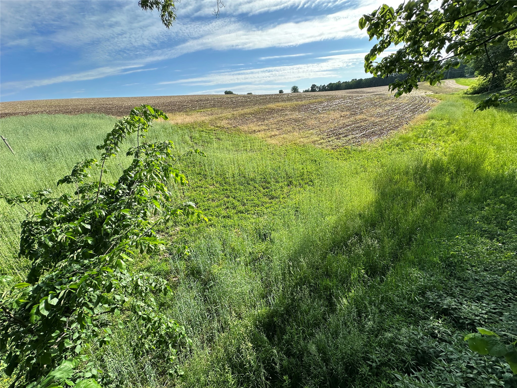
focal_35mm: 14
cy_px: 194
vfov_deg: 85.7
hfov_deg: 102.1
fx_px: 209
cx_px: 258
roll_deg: +3.9
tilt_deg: -21.6
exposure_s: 1/785
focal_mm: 2.22
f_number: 2.2
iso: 40
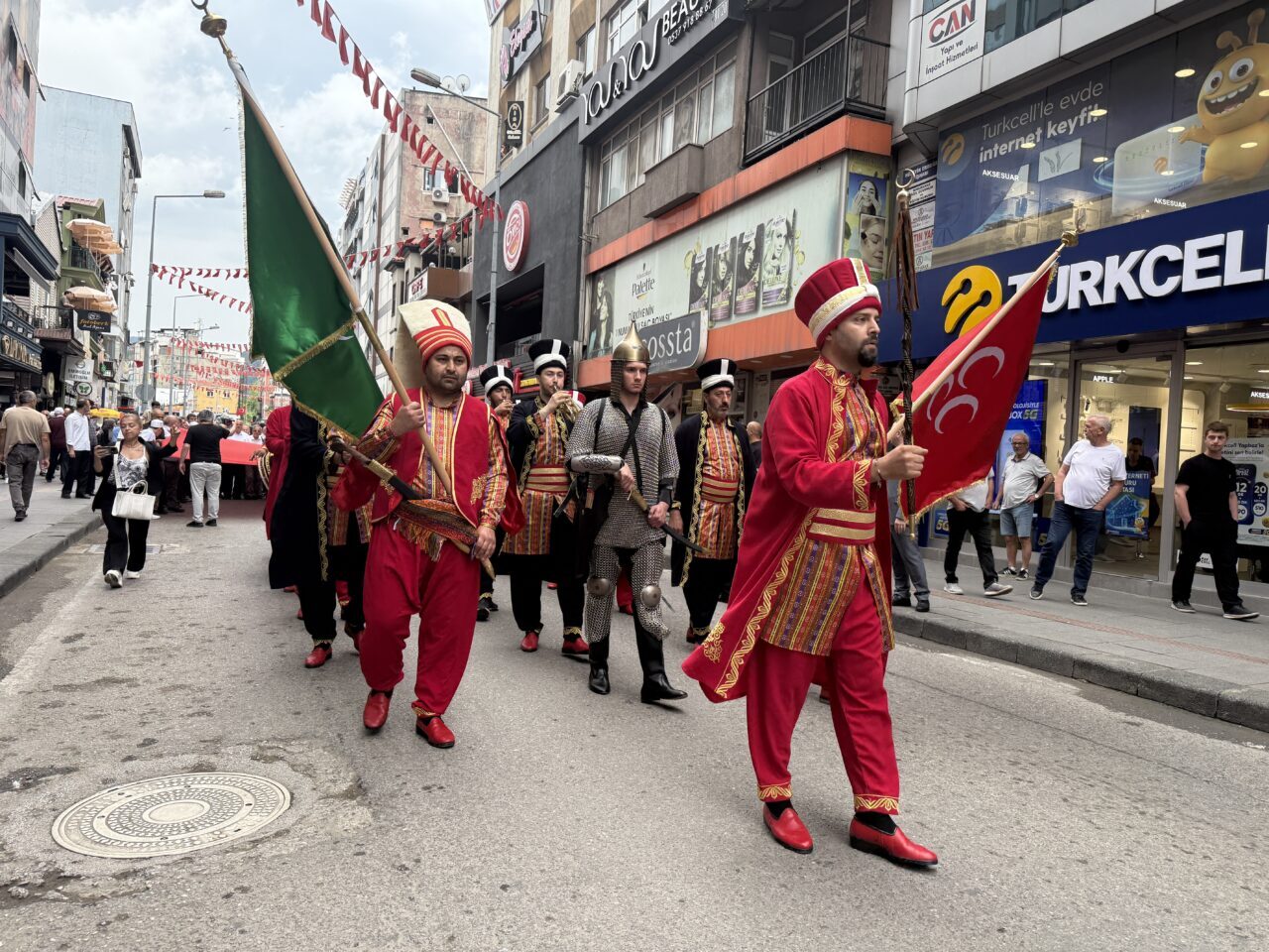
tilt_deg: -1.1
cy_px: 476
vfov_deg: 56.8
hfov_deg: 71.6
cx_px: 634
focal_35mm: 24
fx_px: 880
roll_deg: -3.8
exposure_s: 1/671
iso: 100
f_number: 1.78
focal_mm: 6.76
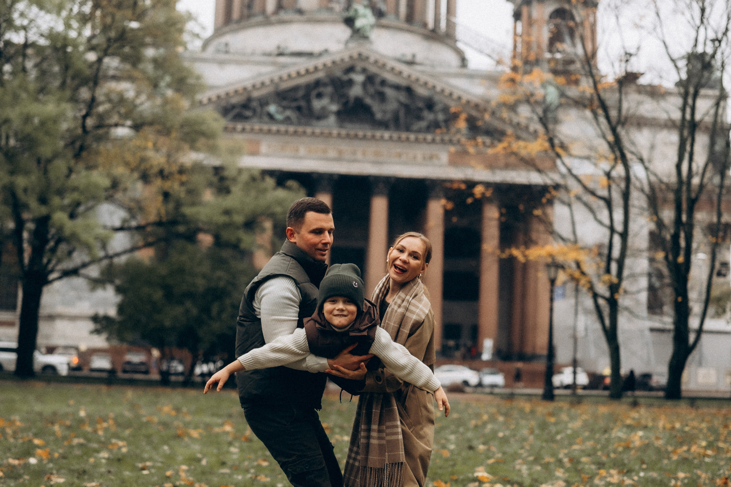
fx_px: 1056
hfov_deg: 38.2
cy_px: 244
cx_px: 366
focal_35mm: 52
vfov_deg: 26.0
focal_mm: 35
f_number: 1.4
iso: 800
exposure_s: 1/6400
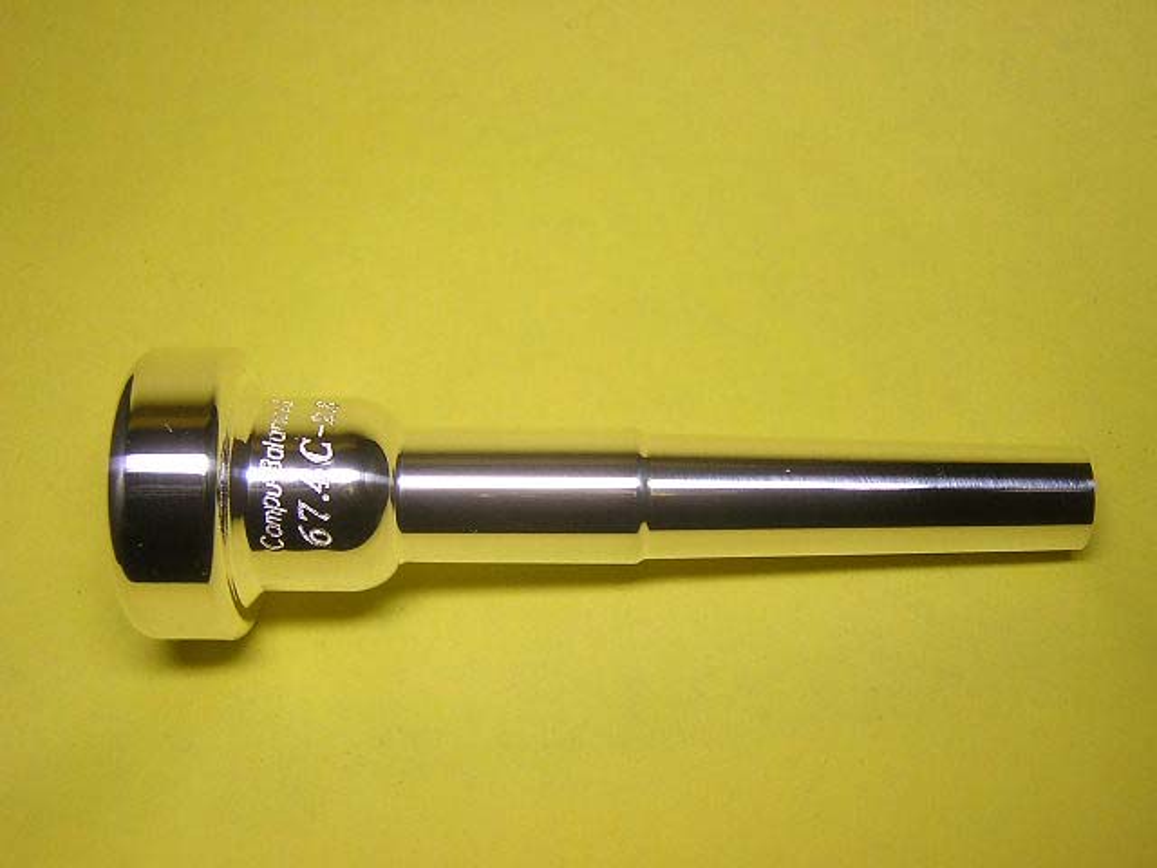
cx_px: 578
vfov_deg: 30.9
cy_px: 434
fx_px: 1571
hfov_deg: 40.4
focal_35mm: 47
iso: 100
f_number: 2.9
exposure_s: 1/83.5
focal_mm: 6.1
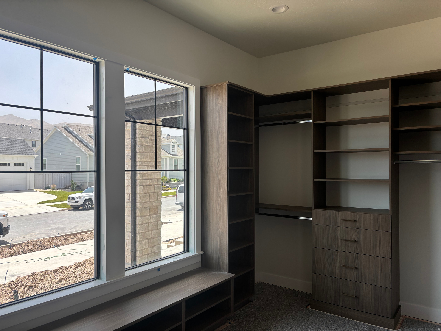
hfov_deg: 67.3
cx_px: 220
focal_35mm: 26
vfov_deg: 53.1
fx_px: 331
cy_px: 166
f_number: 1.6
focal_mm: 5.96
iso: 50
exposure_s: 1/423
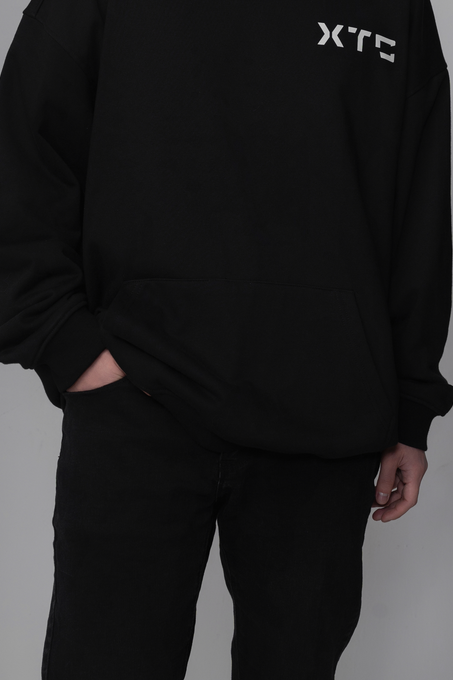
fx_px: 1585
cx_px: 455
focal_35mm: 84
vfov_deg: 23.1
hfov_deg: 15.9
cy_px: -25
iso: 100
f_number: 8
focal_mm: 39
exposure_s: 1/160
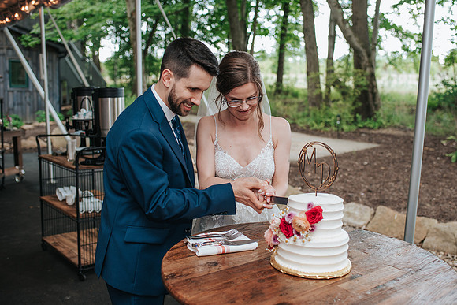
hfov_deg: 49.9
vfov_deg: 34.6
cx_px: 252
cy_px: 148
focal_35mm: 39
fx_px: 490
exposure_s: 1/200
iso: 560
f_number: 2.8
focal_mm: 35
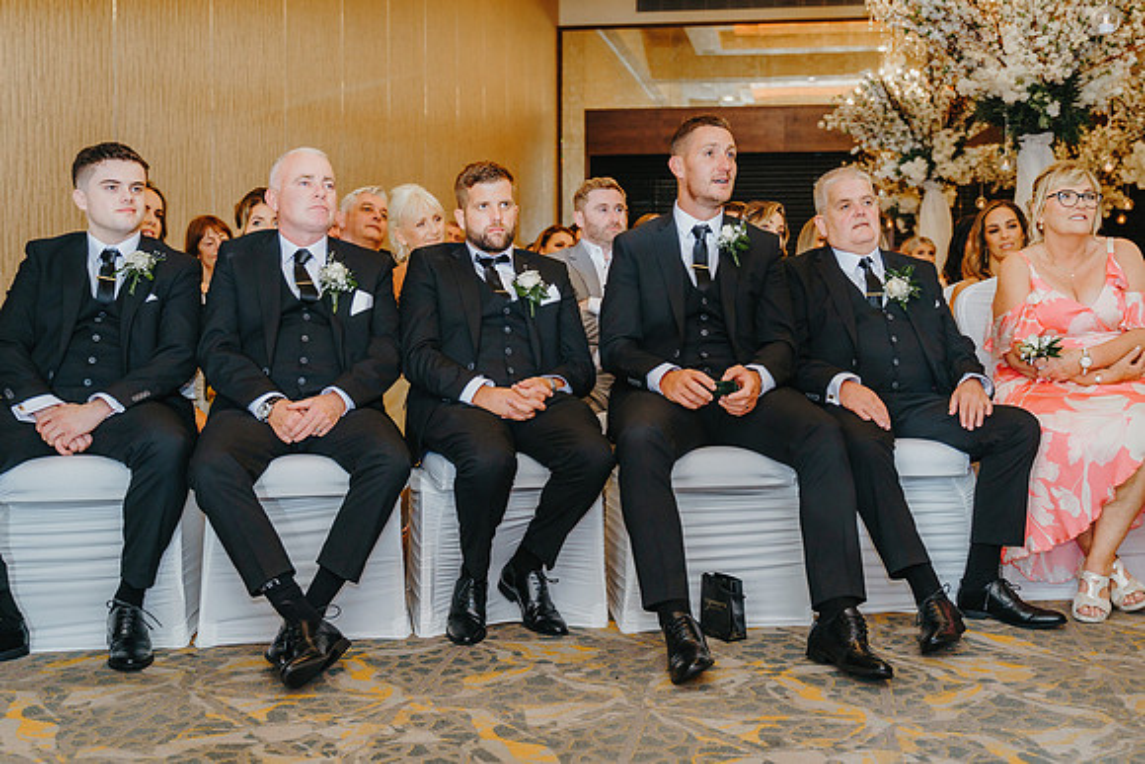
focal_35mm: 42
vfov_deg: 31.8
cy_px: 386
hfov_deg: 46.2
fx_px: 1342
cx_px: 603
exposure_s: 1/250
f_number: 3.2
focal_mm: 36
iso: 1250
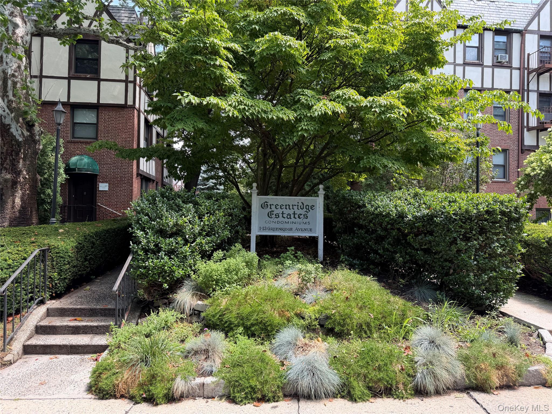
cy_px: 207
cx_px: 276
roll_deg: -0.9
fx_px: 383
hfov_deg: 71.6
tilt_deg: +0.5
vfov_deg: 56.8
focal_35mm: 24
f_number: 1.78
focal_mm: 6.76
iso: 80
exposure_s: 1/414
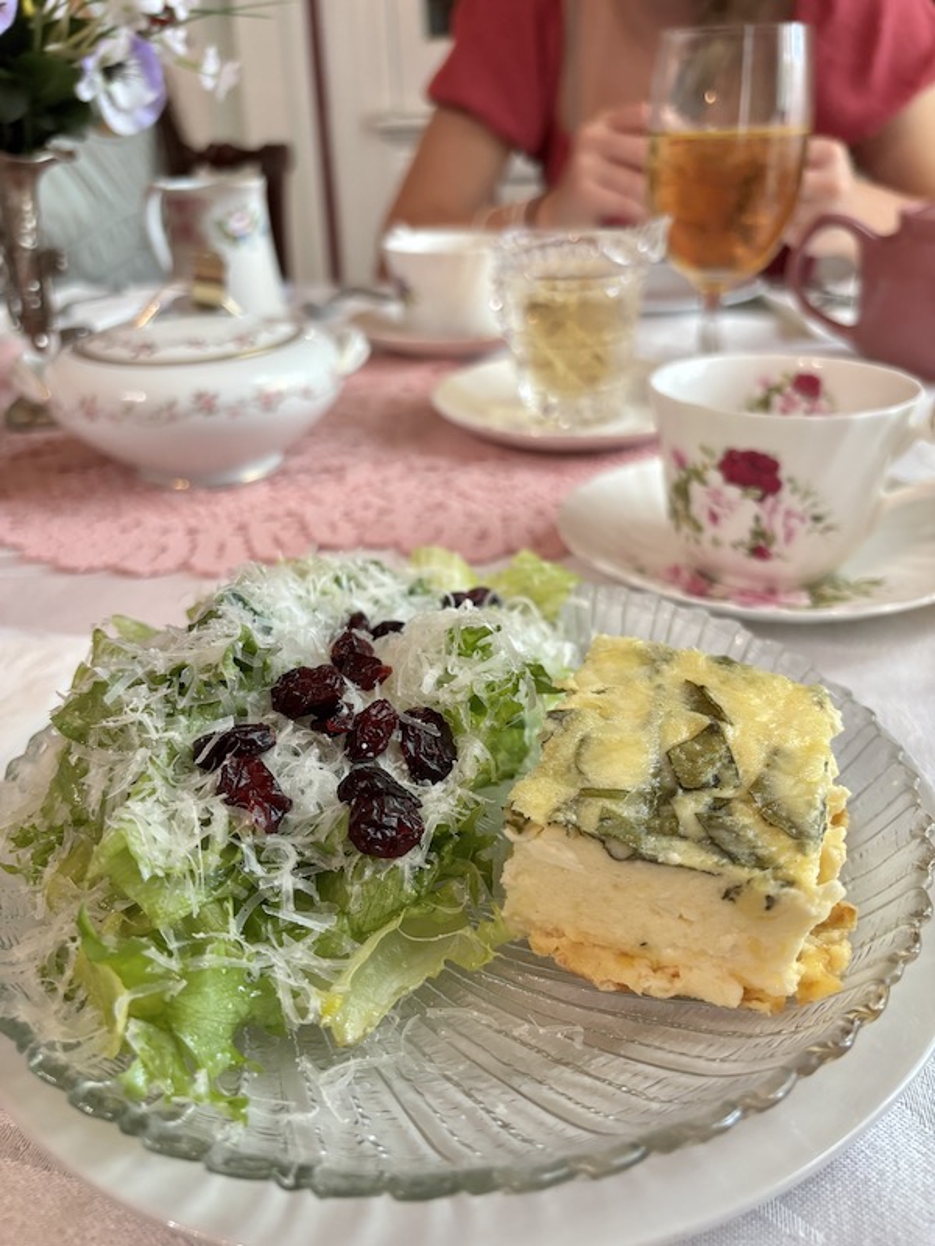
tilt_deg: -27.7
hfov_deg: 53.1
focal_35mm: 26
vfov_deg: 67.3
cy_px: 623
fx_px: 936
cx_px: 468
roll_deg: +0.6
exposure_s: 1/60
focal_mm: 5.96
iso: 250
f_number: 1.6
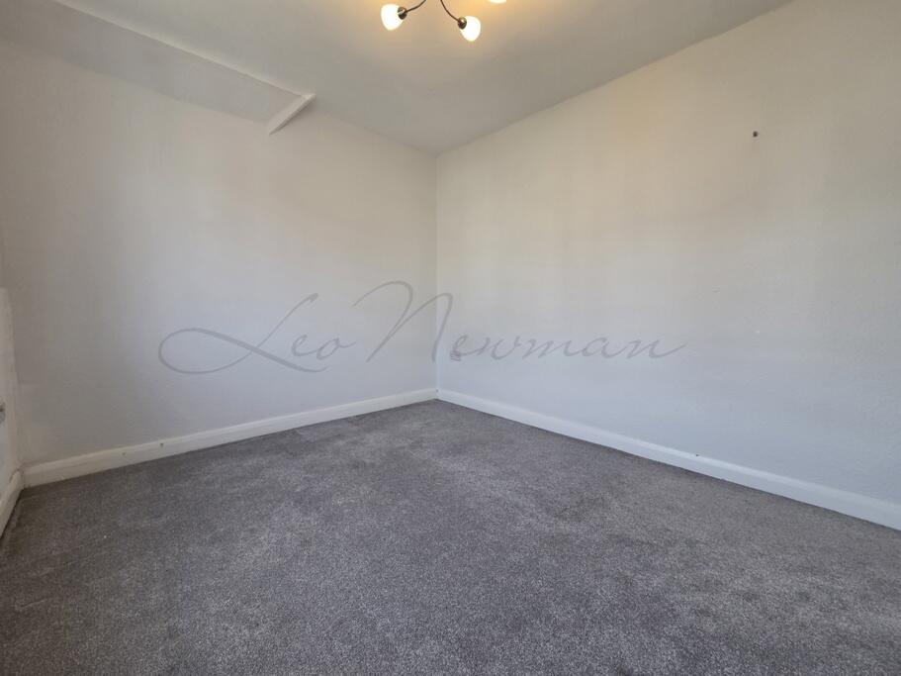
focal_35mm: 13
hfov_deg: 106.2
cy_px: 338
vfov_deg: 89.9
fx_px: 338
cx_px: 450
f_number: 2.2
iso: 80
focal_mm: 2.2
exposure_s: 1/100
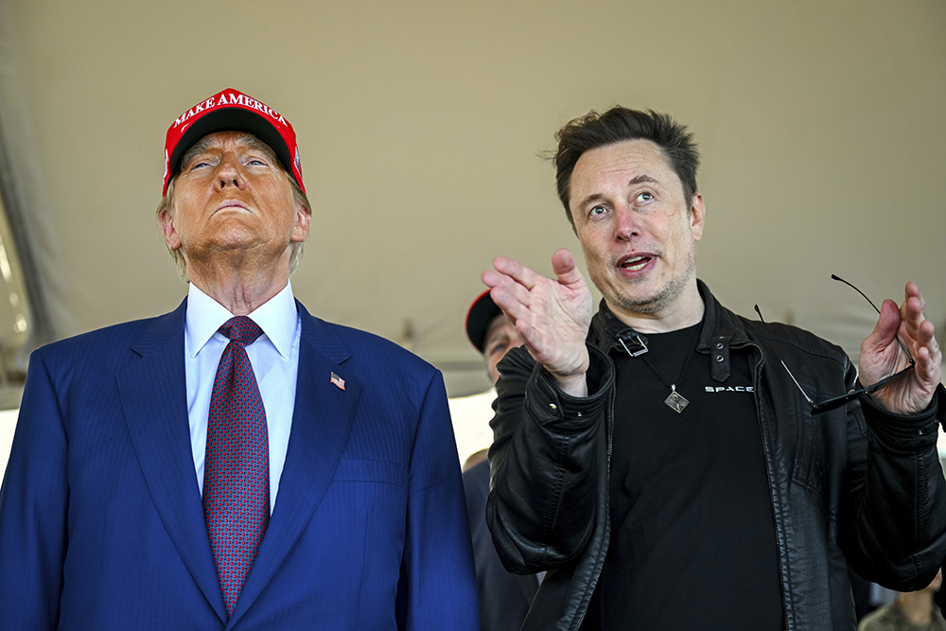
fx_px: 1524
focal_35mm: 58
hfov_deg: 34.5
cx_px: 473
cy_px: 316
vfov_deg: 23.4
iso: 400
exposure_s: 1/640
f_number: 3.2
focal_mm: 58
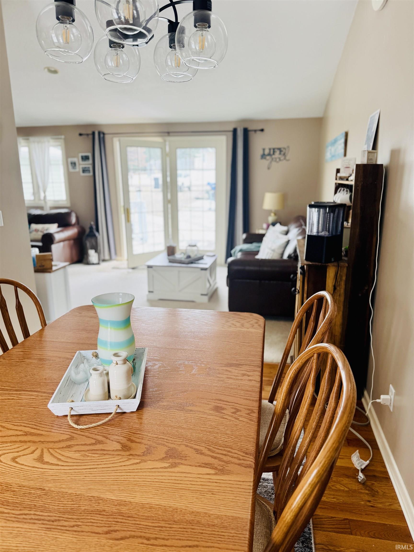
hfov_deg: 56.8
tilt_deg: -14.9
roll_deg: +0.9
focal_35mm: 24
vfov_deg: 71.6
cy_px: 276
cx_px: 207
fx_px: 383
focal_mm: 6.76
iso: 80
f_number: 1.78
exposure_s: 1/121
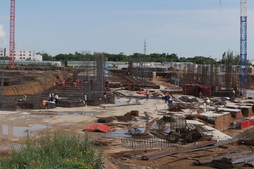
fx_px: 247
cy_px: 89
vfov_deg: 37.8
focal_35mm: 35
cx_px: 113
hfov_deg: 54.3
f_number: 5
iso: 80
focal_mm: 30
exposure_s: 1/1000
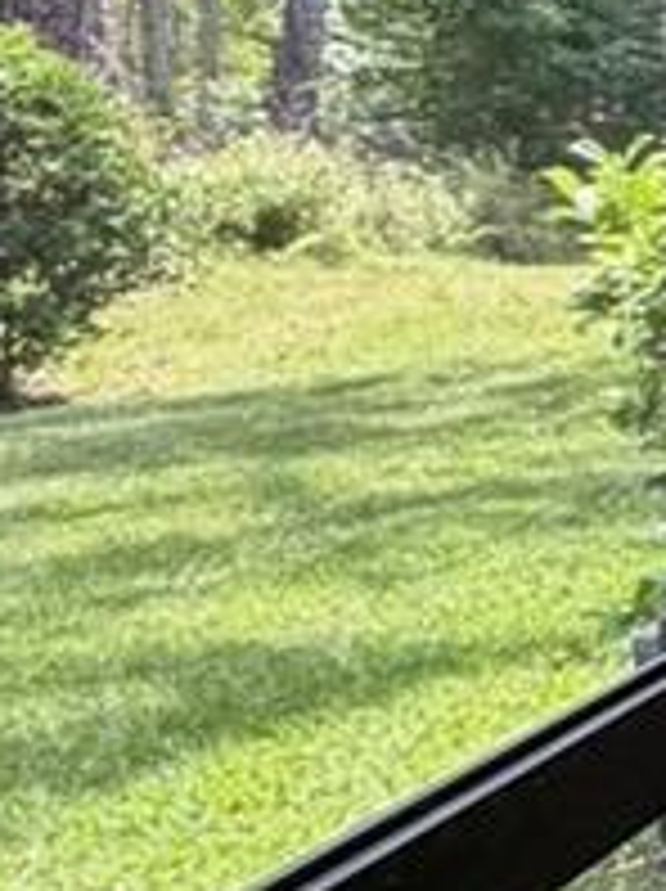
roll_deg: -1.6
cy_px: 333
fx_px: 2185
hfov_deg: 11.9
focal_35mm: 85
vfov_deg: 23.0
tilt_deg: -6.6
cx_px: 1836
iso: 125
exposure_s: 1/121
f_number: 2.2
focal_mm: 2.22
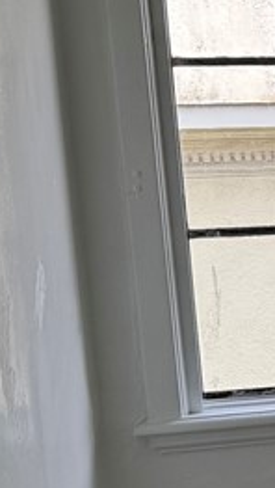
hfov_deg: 9.8
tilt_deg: -9.1
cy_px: 350
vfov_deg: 20.8
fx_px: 1318
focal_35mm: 102
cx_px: 756
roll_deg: +2.4
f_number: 1.78
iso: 80
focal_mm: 6.76
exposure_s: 1/577
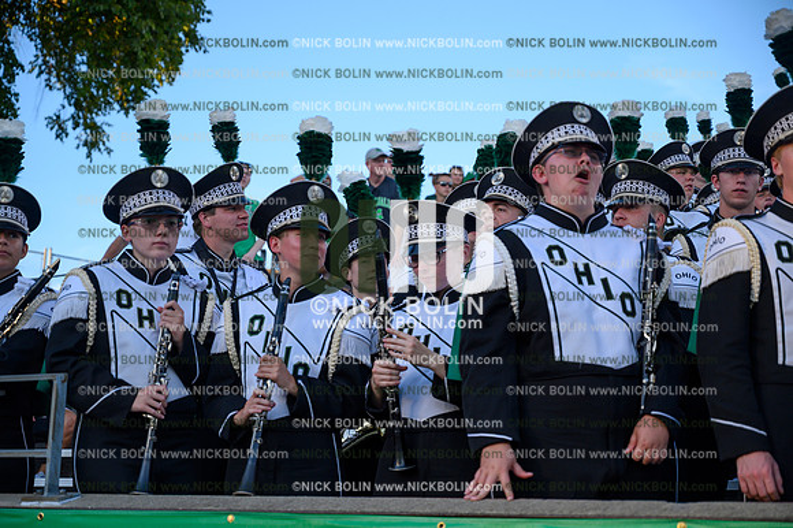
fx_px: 1541
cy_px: 264
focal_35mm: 70
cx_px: 396
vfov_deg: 19.4
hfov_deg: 28.9
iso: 100
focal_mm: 70
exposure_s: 1/400
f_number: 4
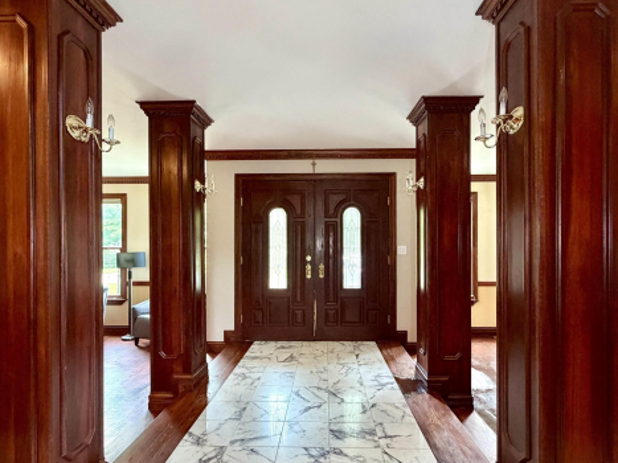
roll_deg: +0.7
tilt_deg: +0.4
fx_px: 357
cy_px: 247
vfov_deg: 65.9
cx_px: 317
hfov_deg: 81.7
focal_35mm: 20
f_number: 2.2
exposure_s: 1/60
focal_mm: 2.22
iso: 500
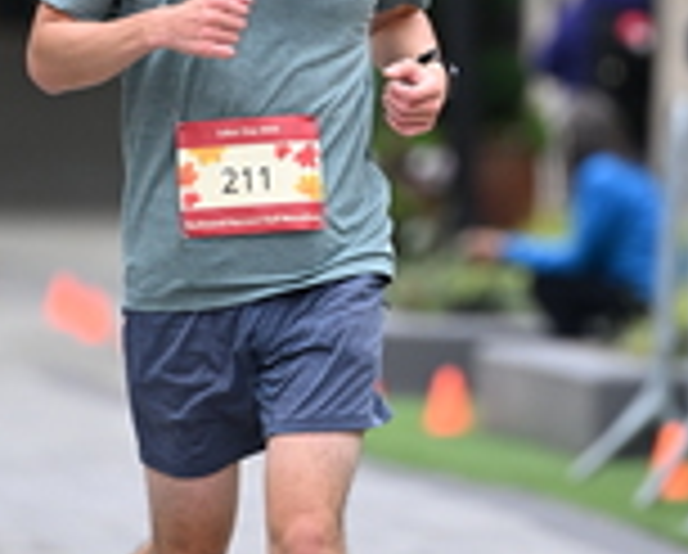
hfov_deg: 2.9
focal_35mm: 674
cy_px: 54
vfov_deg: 2.3
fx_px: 13750
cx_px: 371
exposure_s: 1/2000
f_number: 2.8
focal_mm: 200
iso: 640
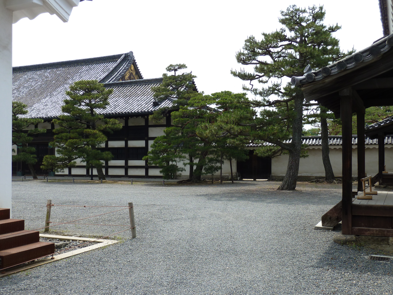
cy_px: 148
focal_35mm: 40
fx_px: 454
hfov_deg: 46.8
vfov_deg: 36.0
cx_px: 196
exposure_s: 1/400
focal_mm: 6.5
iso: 80
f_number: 4
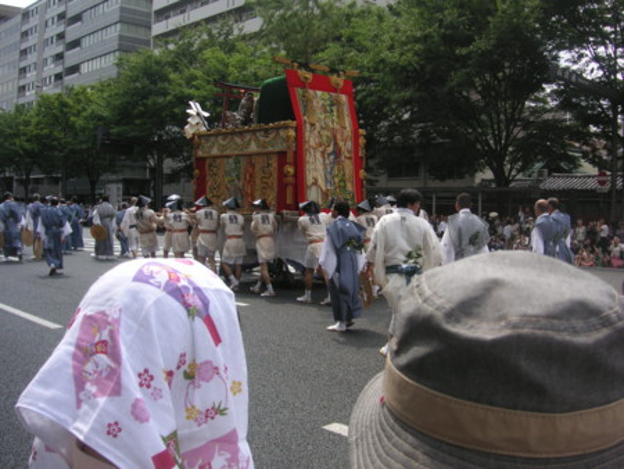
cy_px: 234
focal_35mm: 37
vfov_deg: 38.7
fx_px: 667
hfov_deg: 50.1
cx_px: 312
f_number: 2.8
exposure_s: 1/1000
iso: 50
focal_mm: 6.1
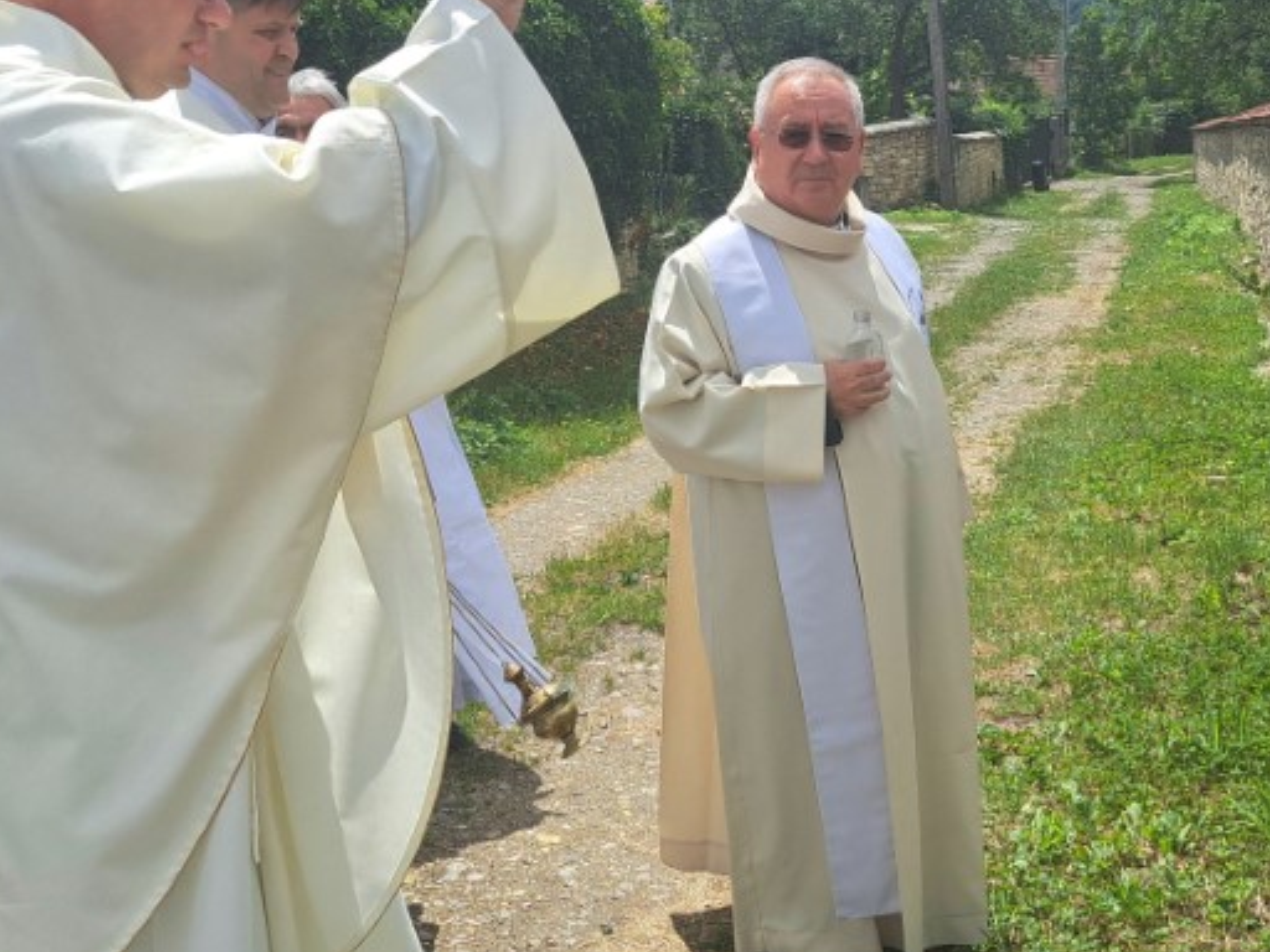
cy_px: 474
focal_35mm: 48
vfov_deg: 30.3
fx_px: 1761
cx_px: 764
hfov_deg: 39.5
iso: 50
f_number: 1.8
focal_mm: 5.23
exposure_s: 1/2000
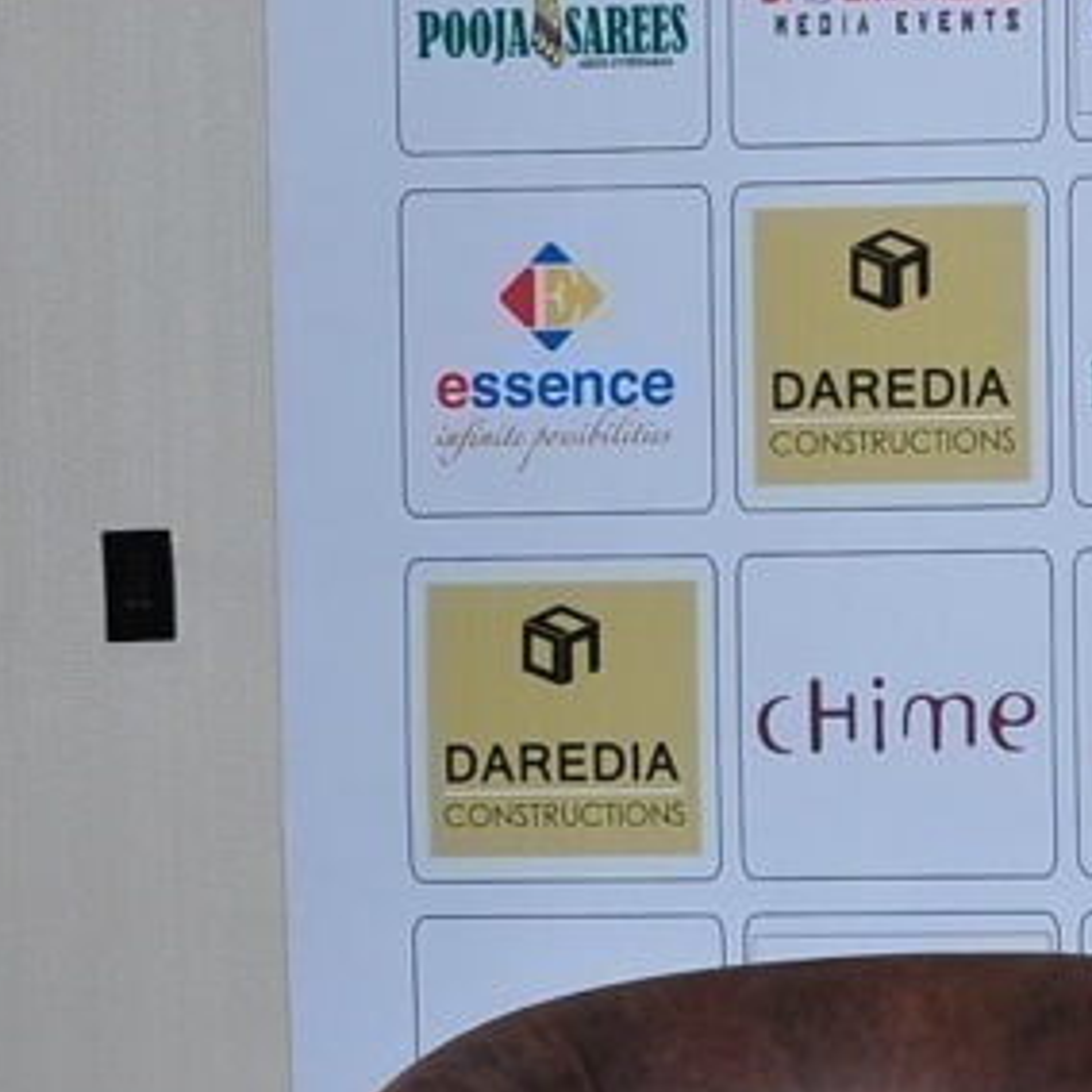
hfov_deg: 13.6
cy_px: 390
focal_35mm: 113
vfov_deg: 15.4
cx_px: 2061
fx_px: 4026
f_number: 8
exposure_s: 1/125
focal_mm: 21
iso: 400
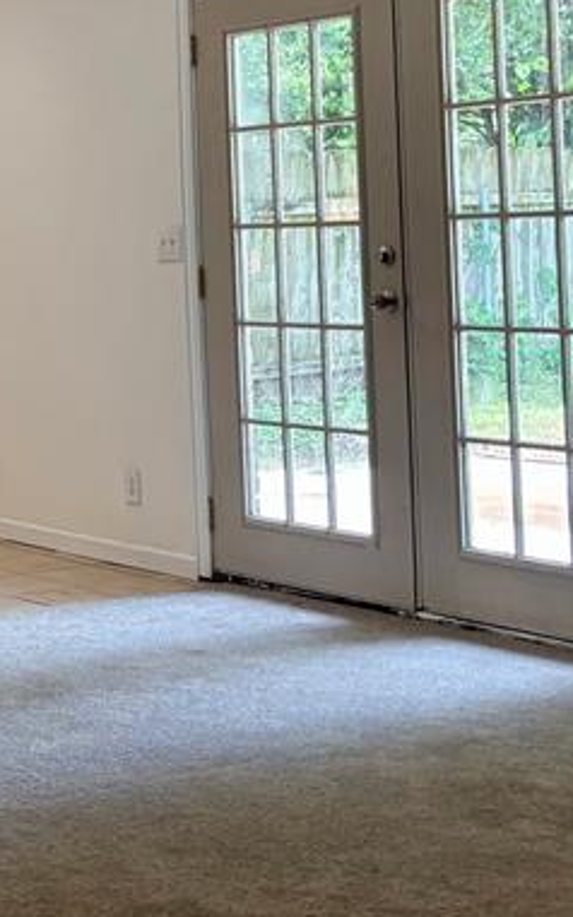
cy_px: 168
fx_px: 1850
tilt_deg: +1.3
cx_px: -253
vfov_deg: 27.2
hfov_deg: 16.3
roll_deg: +1.9
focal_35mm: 74
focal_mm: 5.96
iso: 50
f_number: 1.6
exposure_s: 1/120
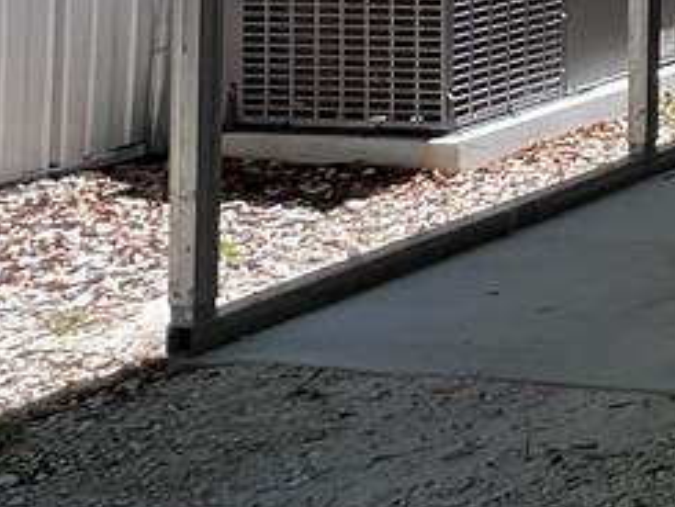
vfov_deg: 15.8
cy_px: -273
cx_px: 1579
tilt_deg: -0.6
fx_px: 1658
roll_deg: -0.2
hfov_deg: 15.0
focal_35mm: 85
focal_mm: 1.57
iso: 32
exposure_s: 1/331
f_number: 1.8
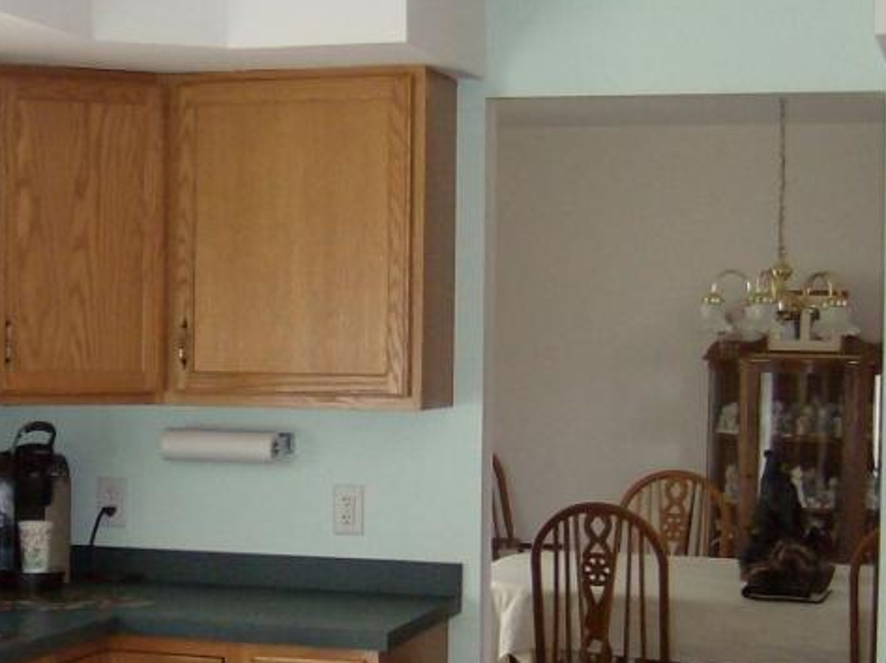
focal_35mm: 78
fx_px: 1995
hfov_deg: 24.6
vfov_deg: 18.8
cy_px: 433
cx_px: 170
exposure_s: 1/60
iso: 200
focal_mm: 6
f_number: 2.8
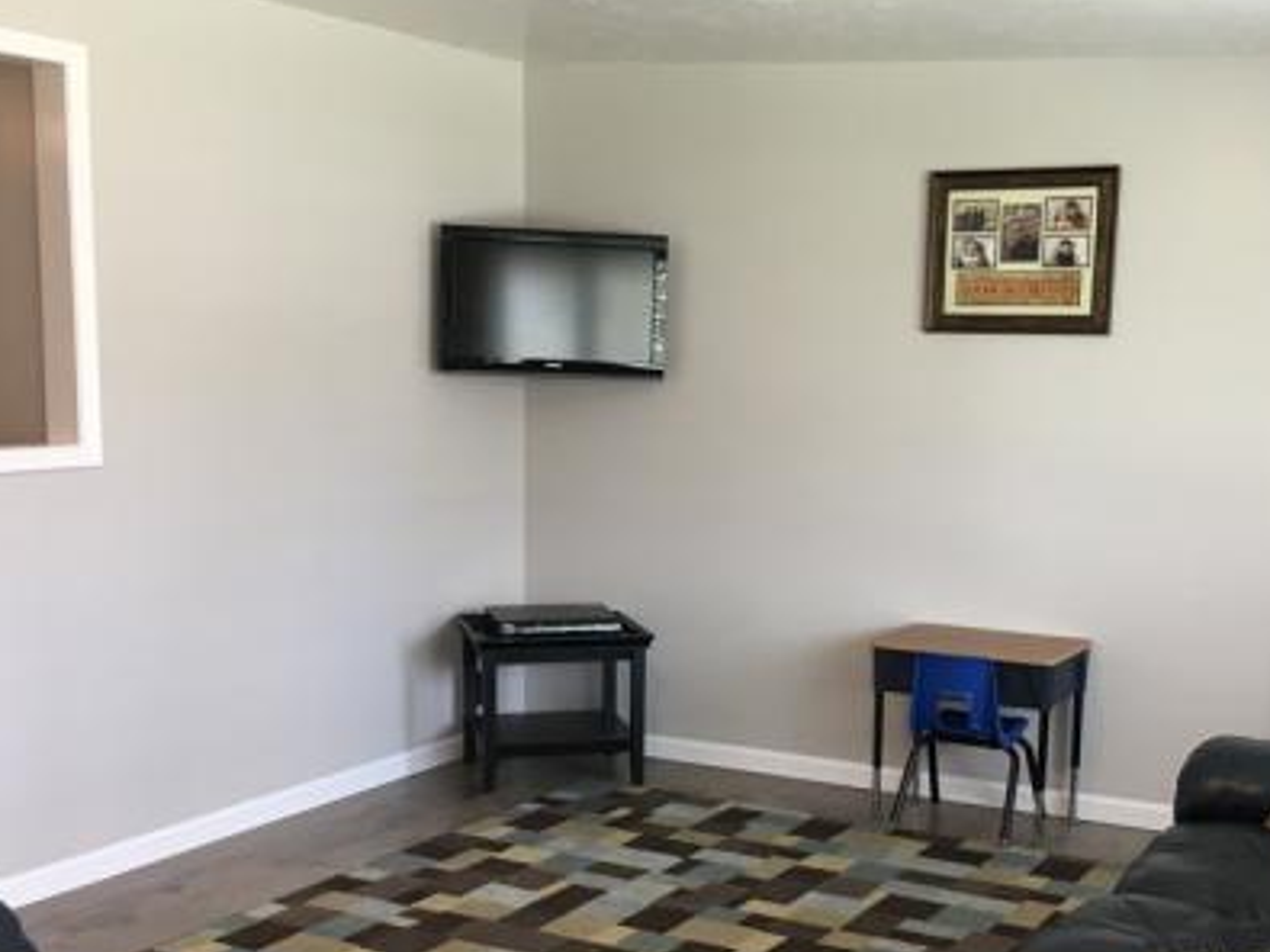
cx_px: 694
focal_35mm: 47
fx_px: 1724
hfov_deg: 40.4
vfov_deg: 30.7
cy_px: 627
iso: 64
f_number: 2.2
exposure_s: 1/30
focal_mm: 4.15
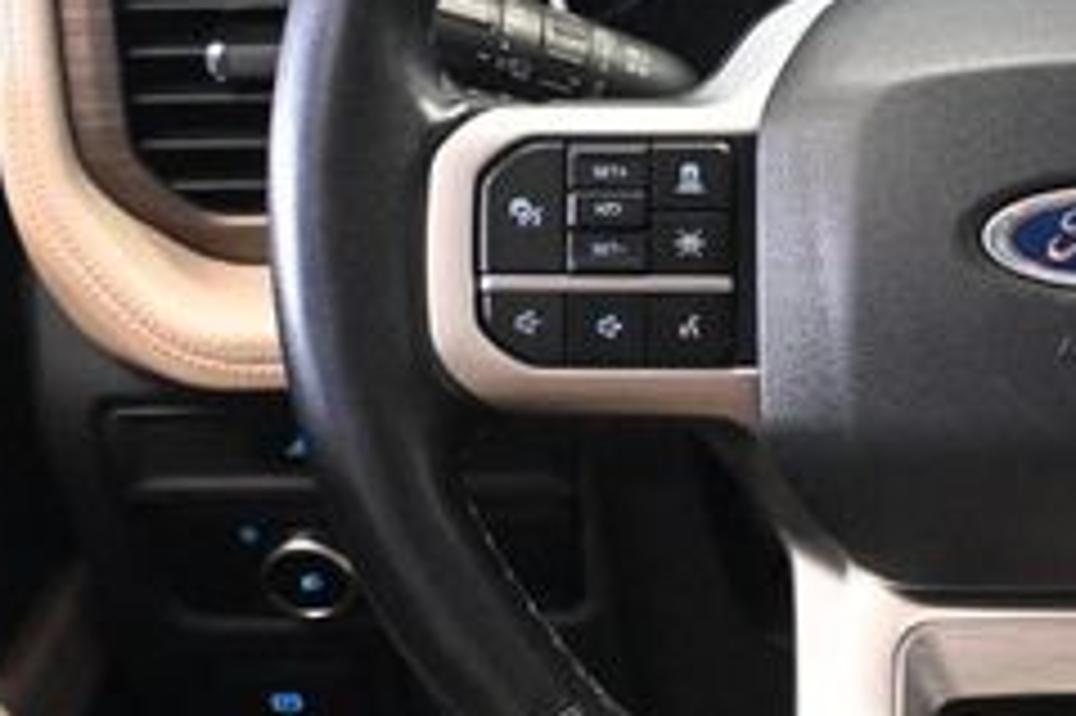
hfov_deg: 19.7
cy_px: 212
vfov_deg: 13.6
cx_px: 1090
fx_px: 2997
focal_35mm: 100
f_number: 4.2
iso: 9000
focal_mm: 25
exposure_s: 1/60
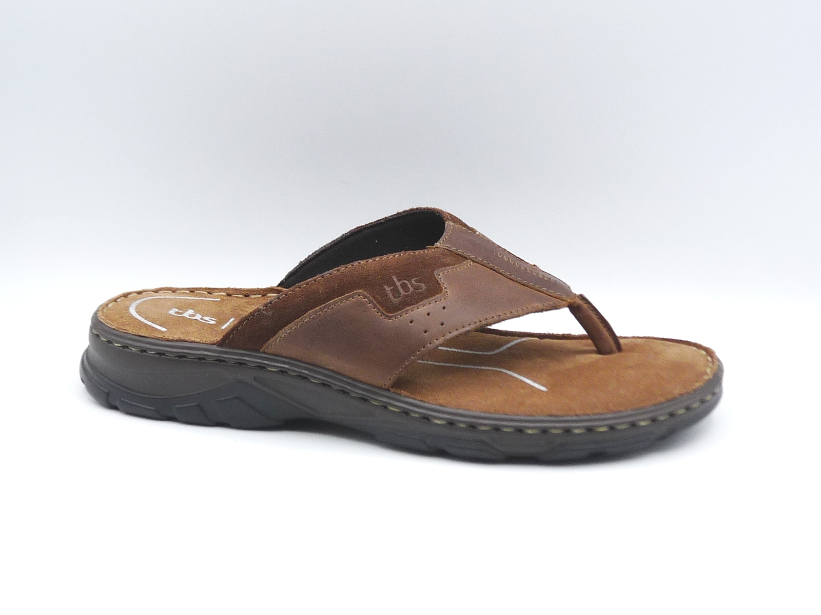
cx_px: 410
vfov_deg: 27.5
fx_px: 1257
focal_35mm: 53
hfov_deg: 36.2
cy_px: 308
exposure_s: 1/125
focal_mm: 5.4
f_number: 4
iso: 100
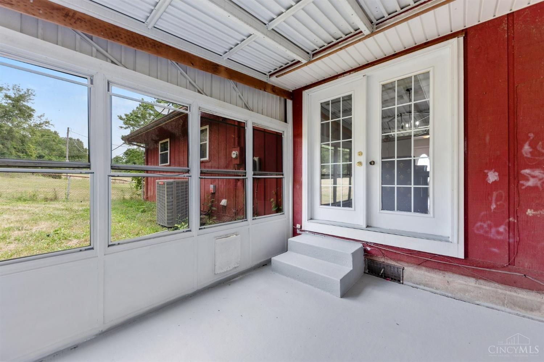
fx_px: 196
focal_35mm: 13
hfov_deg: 108.3
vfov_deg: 85.4
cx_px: 272
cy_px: 181
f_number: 4.5
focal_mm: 13
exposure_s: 1/160
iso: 125
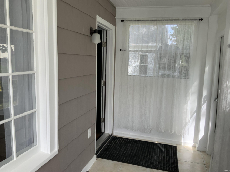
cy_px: 86
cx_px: 115
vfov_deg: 48.2
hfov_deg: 61.7
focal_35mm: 29
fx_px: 193
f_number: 1.8
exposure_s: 1/175
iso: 16
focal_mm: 3
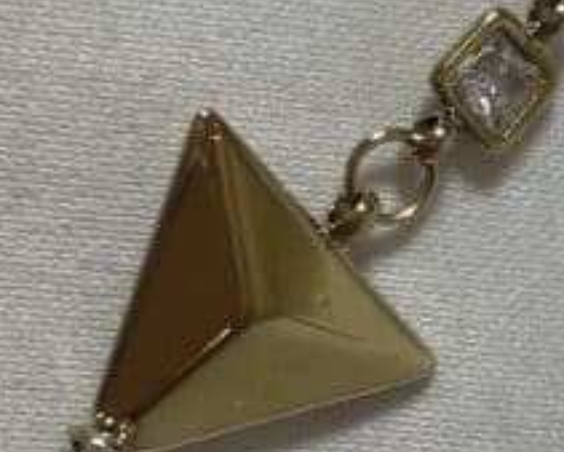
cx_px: 609
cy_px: 123
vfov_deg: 8.4
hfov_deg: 10.3
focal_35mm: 185
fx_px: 3089
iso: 32
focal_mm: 5.96
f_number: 1.6
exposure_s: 1/179
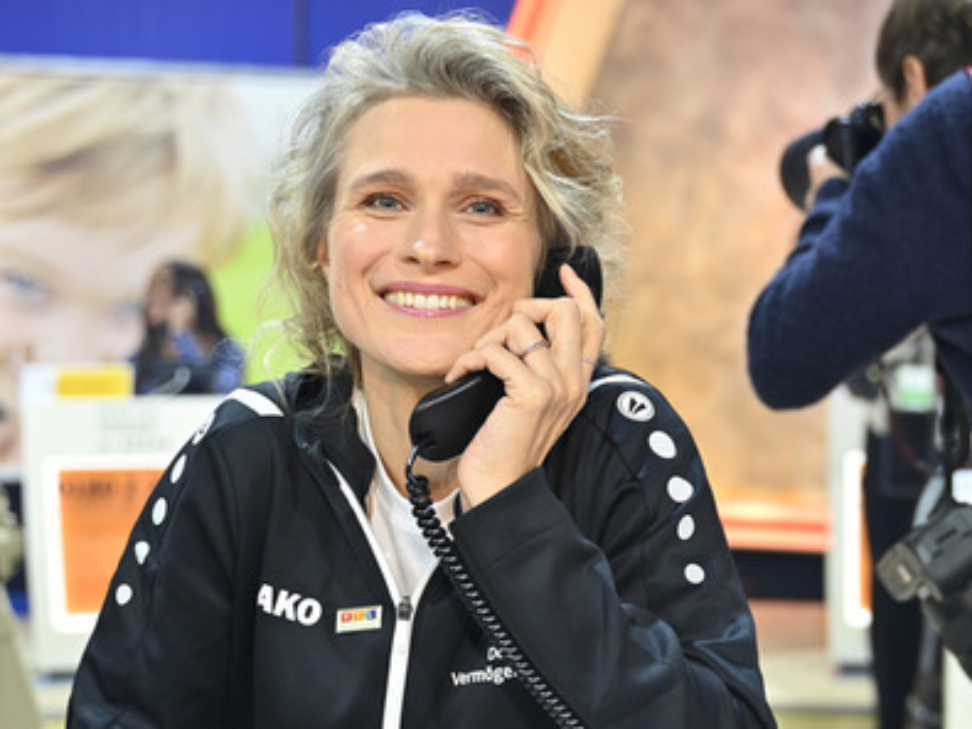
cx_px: 447
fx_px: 1263
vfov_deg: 32.2
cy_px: 367
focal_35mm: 45
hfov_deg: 42.1
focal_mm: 41
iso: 1250
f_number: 2.8
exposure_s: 1/200
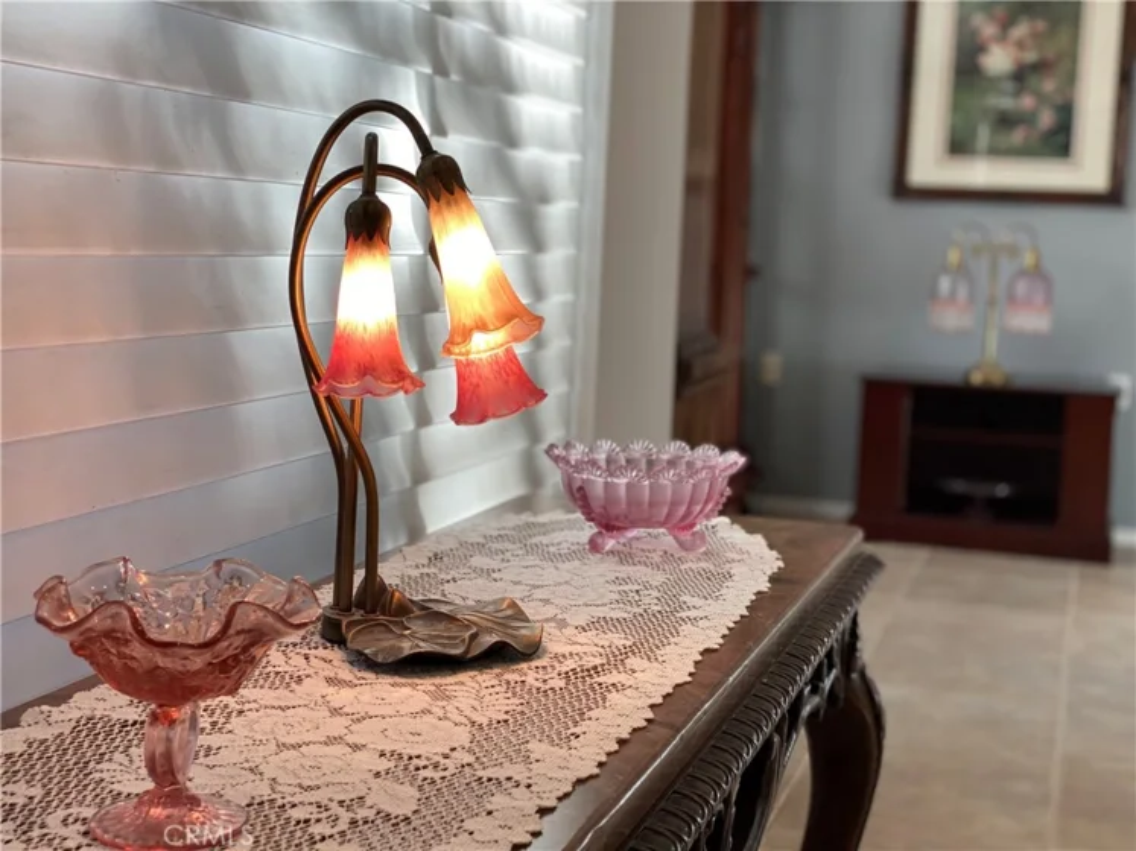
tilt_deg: -6.6
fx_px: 1706
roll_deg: -2.9
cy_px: 426
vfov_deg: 28.0
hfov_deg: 36.8
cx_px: 568
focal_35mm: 52
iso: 40
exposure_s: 1/120
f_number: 2
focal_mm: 6
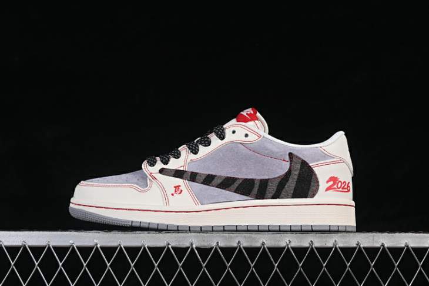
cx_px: 214
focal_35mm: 75
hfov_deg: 27.0
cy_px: 143
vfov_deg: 18.2
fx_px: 893
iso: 160
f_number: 8
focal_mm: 50
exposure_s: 1/80
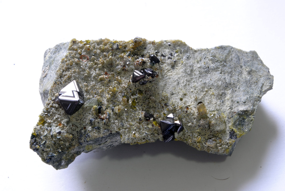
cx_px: 142
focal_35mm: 120
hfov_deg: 17.0
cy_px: 96
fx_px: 951
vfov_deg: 11.5
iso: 100
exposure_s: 8
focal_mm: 80
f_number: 20
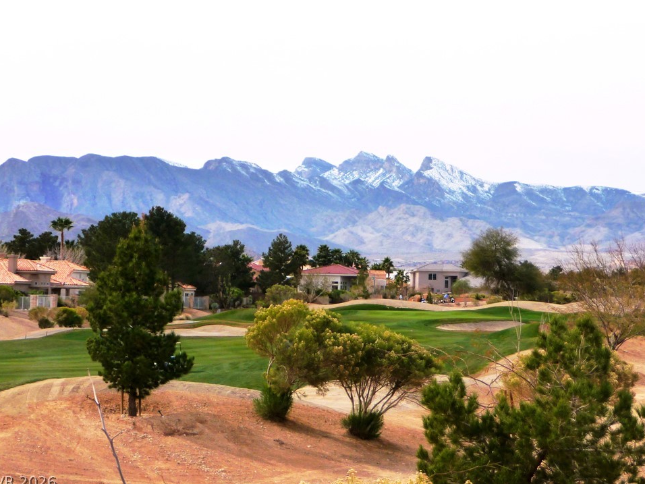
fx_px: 1677
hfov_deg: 21.8
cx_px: 328
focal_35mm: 90
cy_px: 234
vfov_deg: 16.4
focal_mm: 14.2
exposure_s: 1/1300
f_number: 4.7
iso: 160
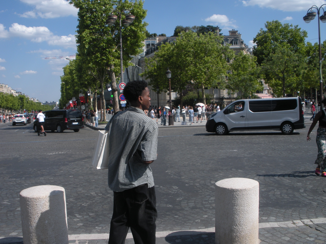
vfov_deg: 39.7
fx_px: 339
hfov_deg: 51.4
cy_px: 122
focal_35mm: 36
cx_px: 163
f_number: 5.6
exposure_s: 1/332
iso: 64
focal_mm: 6.3
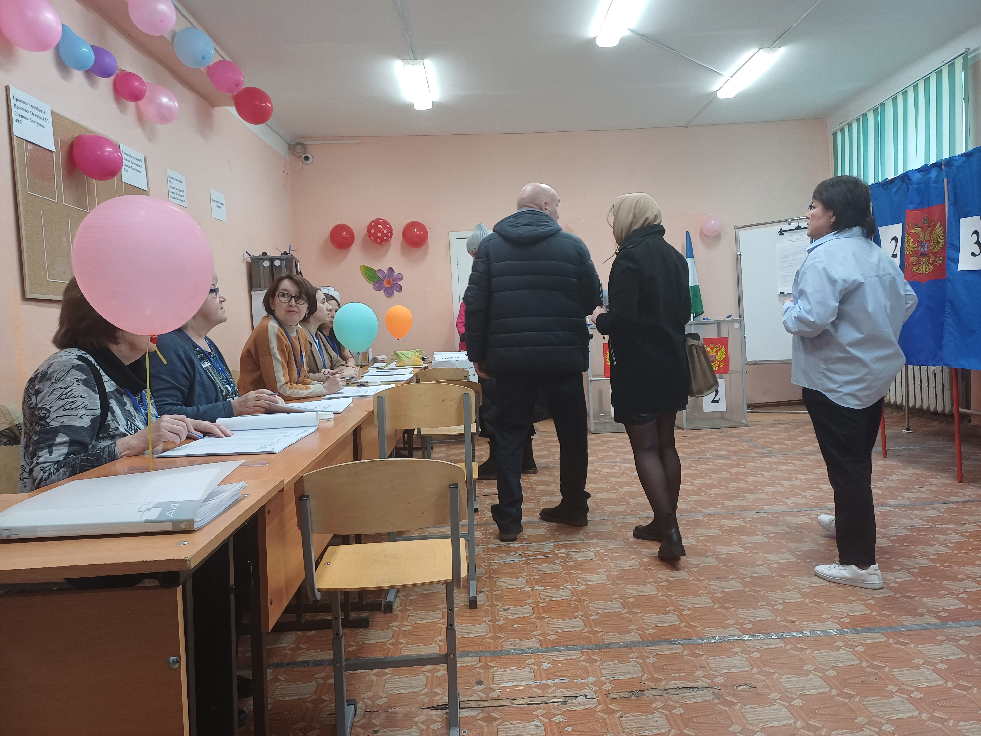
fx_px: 708
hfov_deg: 69.4
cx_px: 490
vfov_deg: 54.9
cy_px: 368
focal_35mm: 25
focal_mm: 4.65
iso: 200
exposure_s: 1/50
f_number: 1.8
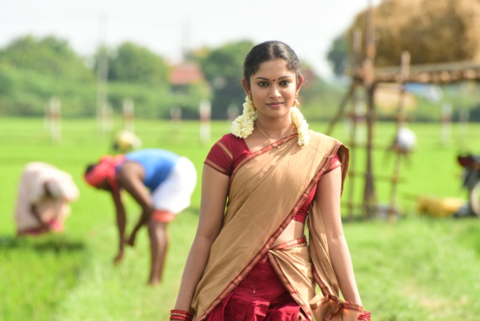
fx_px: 4001
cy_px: 160
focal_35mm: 300
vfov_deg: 4.6
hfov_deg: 6.9
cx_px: 240
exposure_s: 1/320
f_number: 7.1
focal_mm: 300
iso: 320
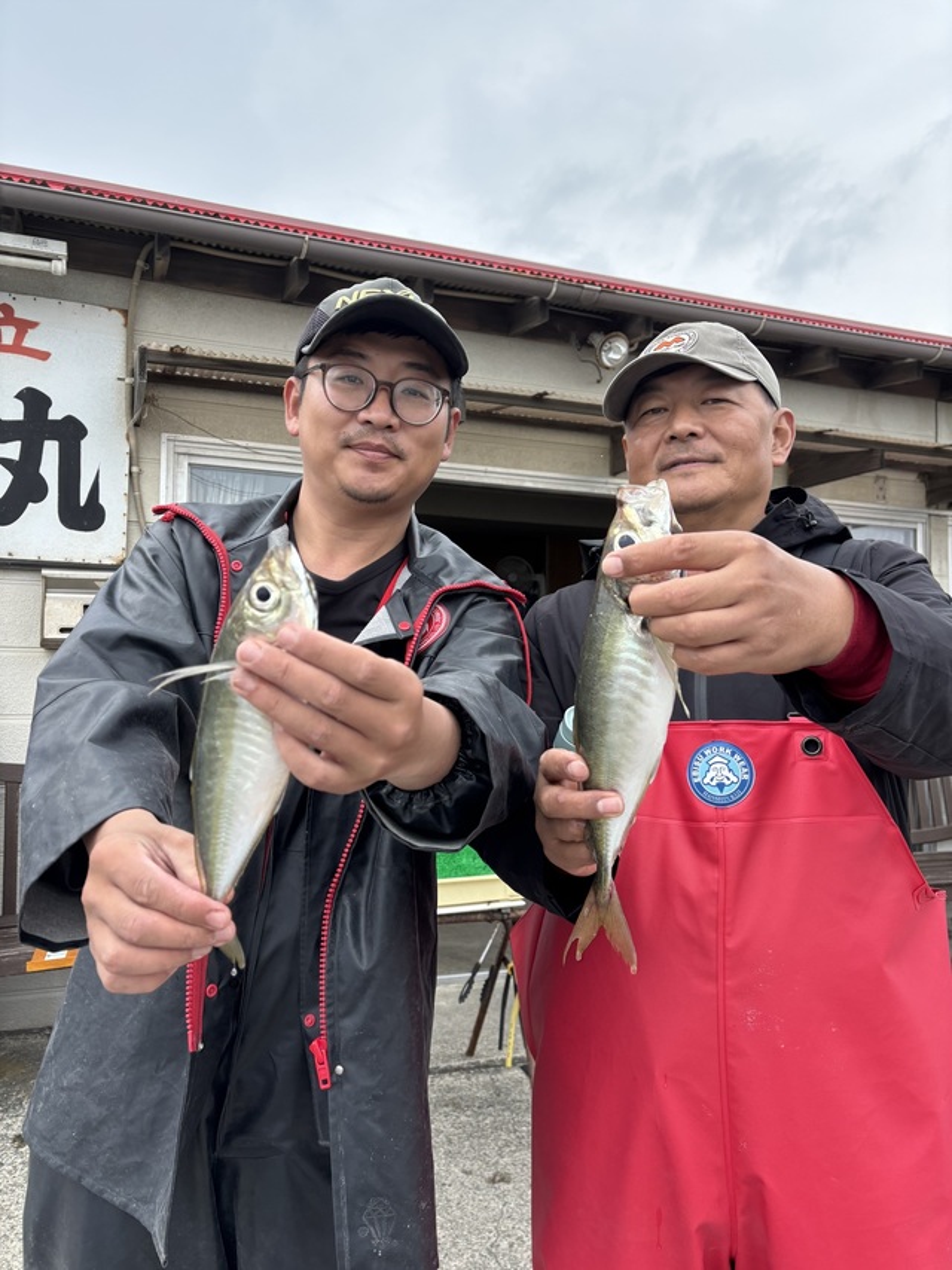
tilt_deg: +3.2
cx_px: 476
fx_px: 954
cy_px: 635
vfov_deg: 67.3
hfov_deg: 53.0
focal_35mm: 26
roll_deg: -0.8
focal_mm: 5.96
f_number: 1.6
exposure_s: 1/1037
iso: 50
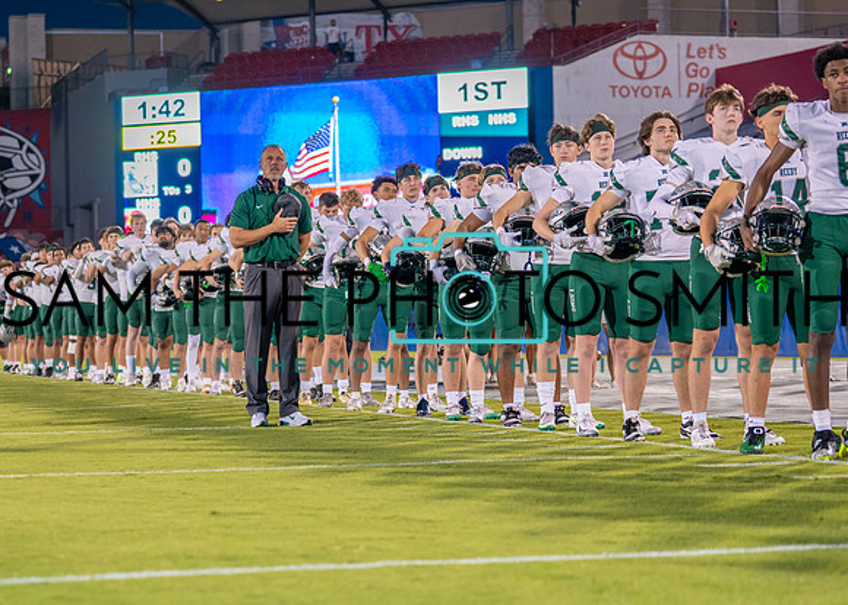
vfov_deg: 14.6
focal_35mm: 98
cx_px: 288
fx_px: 2359
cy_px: 297
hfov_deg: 20.3
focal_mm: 70
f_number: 2.8
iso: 800
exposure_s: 1/500
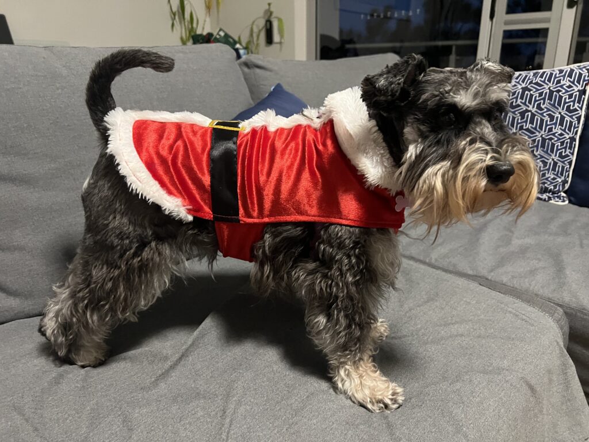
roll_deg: +0.9
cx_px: 294
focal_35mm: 26
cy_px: 221
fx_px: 442
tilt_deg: -18.6
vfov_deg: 53.1
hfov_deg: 67.3
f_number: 1.5
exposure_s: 1/33
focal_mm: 5.7
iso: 640
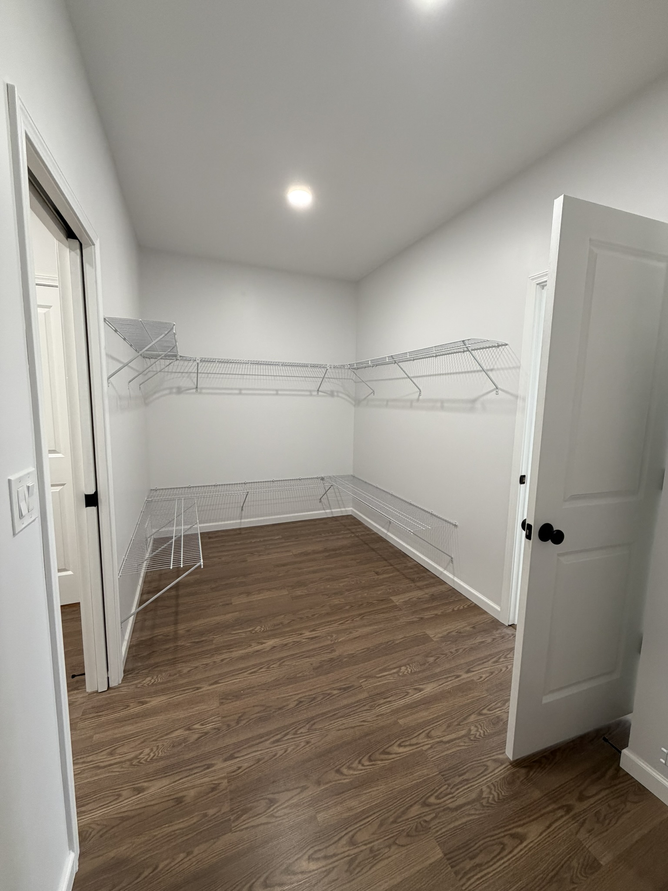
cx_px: 334
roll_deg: -0.9
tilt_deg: -6.7
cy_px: 446
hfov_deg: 85.7
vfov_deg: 102.1
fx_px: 360
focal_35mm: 14
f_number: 2.2
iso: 250
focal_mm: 2.22
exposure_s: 1/120
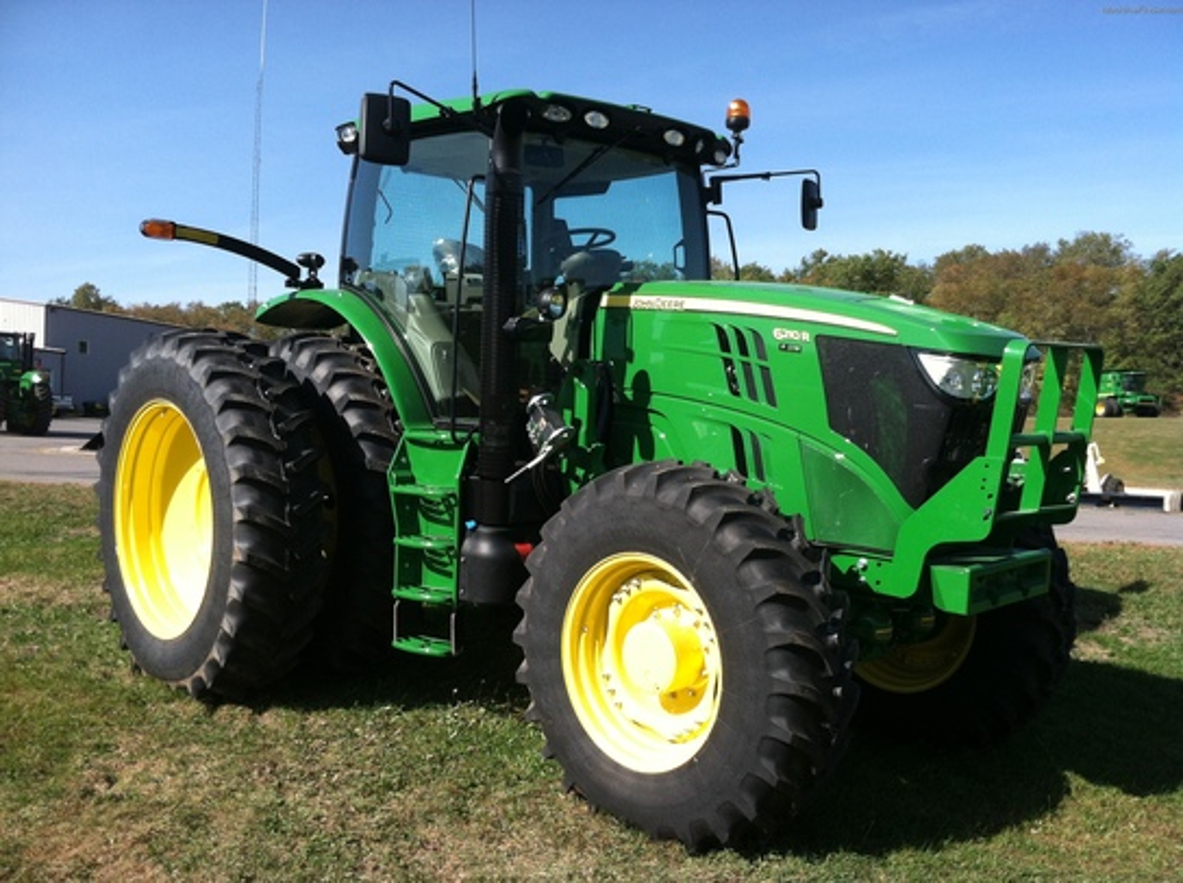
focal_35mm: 35
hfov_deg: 52.7
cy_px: 442
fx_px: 1194
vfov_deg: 40.6
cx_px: 592
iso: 80
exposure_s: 1/750
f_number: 2.8
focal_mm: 3.85
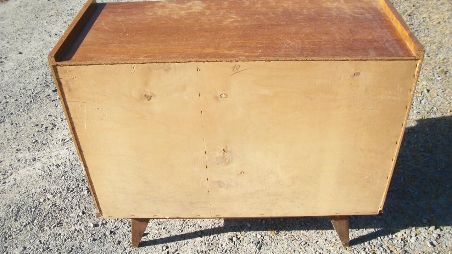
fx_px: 419
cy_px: 136
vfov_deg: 33.7
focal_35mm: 35
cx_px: 226
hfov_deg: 56.6
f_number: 8.8
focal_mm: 5.7
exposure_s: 1/80
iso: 80
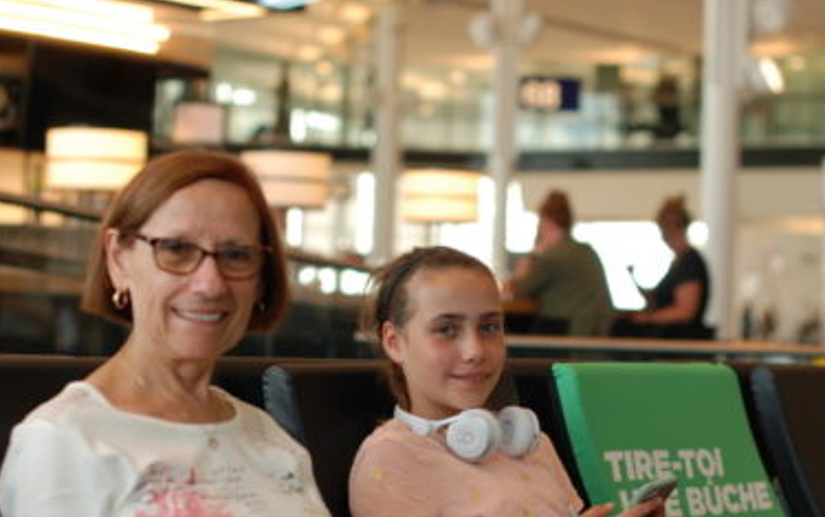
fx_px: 2295
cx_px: 431
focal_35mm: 102
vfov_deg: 12.8
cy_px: 340
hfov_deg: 20.4
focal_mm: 50
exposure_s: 1/250
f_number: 2.8
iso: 250
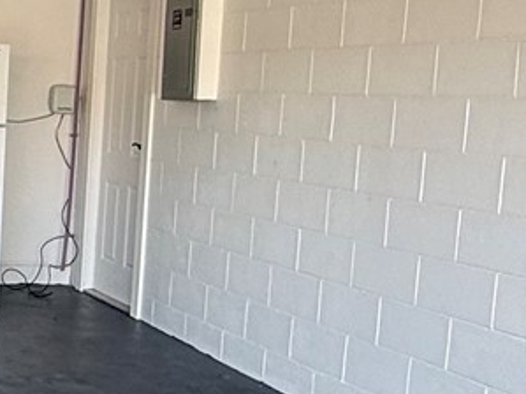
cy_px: 211
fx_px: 1139
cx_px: -192
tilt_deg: -5.5
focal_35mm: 75
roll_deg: -1.5
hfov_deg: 22.7
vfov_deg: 19.6
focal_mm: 2.22
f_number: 2.2
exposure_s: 1/99
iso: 50
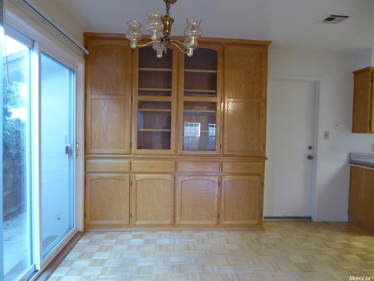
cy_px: 140
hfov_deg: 69.4
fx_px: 270
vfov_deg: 54.9
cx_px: 187
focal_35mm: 25
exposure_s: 1/15
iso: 400
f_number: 3.3
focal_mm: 4.3
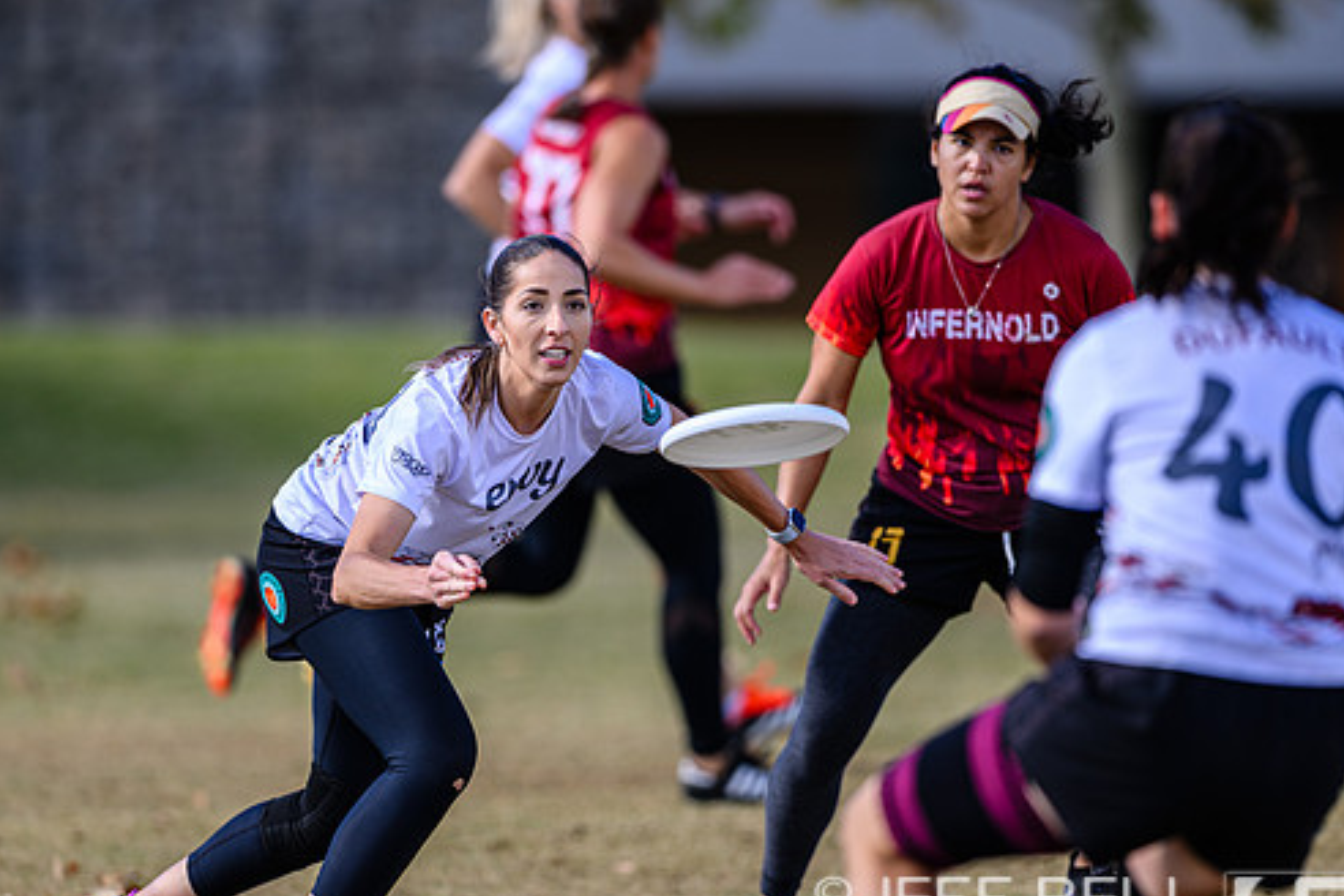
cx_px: 634
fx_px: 17620
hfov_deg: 4.4
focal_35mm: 472
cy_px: 482
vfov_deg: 2.9
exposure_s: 1/640
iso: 100
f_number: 3.2
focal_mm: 400
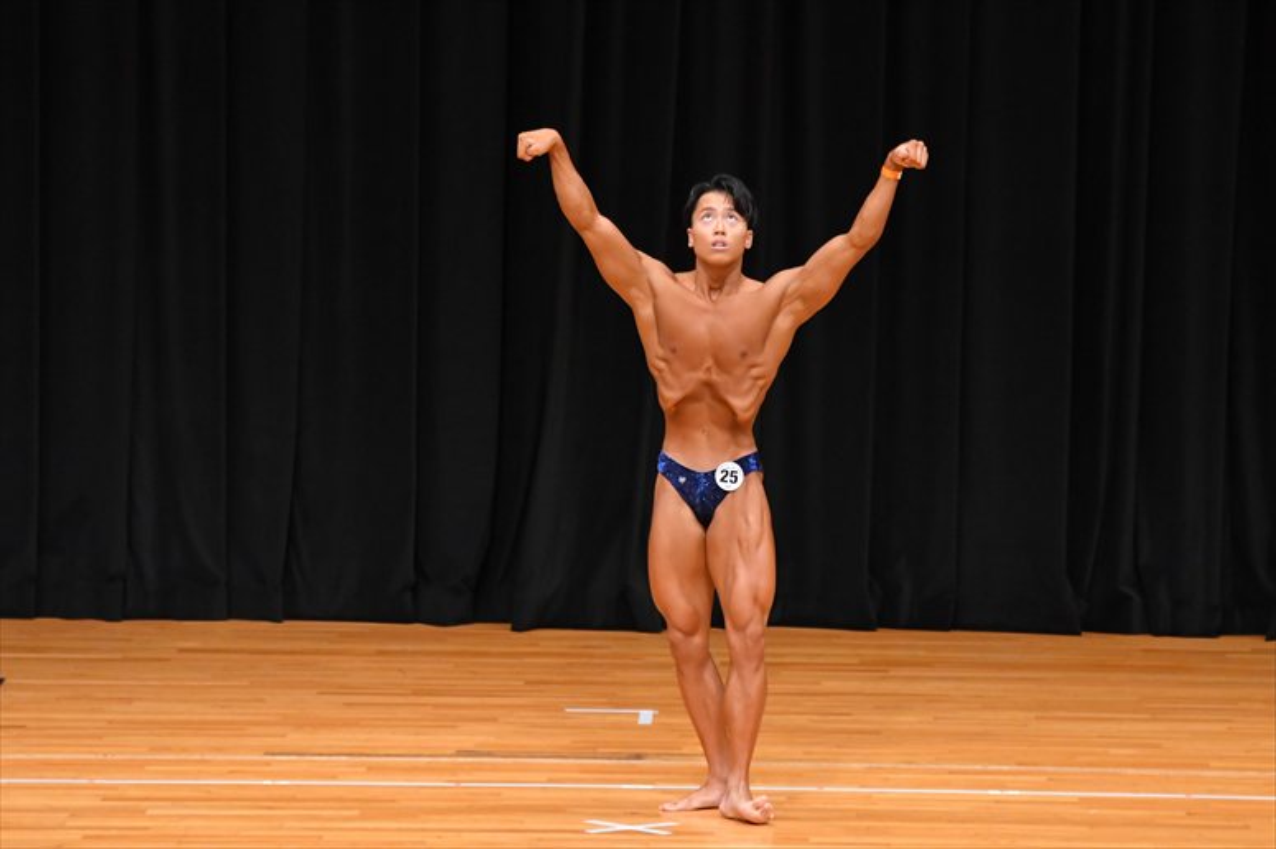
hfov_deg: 8.6
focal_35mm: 240
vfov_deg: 5.7
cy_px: 424
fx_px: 8503
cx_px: 638
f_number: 5.6
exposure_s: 1/400
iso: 4000
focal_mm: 160
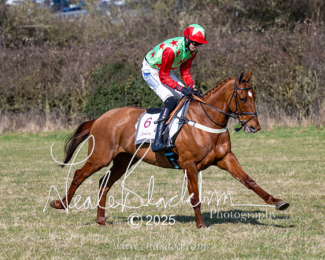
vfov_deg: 6.4
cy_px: 139
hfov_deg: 8.0
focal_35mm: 242
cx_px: 120
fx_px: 2326
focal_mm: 110
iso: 200
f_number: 2.8
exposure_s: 1/5000
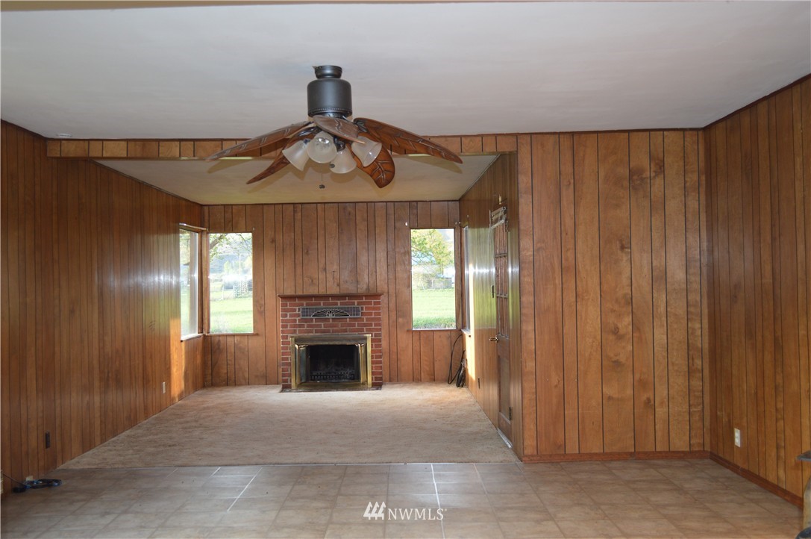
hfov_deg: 53.2
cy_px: 270
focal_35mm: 36
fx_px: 810
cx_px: 406
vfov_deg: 36.8
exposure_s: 1/80
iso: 400
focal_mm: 24
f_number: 4
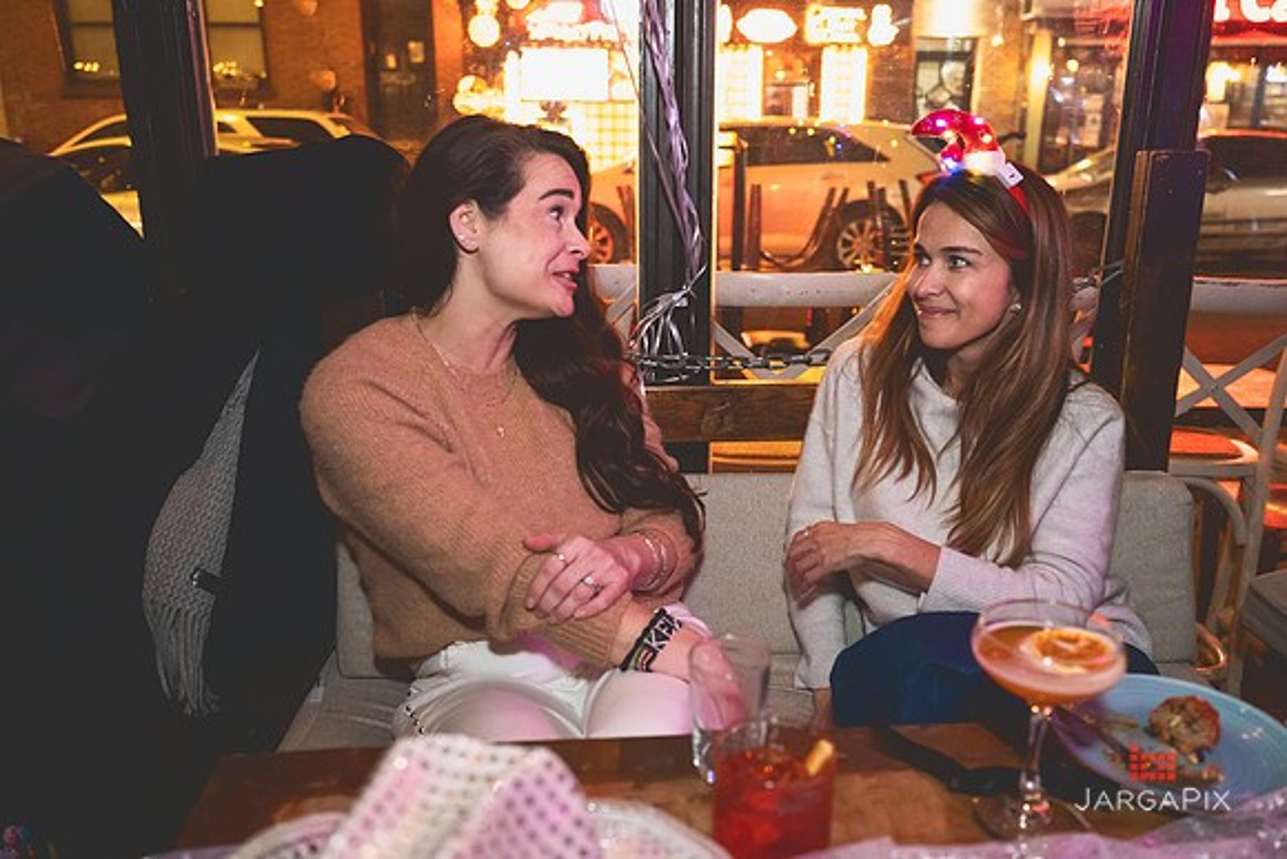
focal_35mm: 29
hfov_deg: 62.9
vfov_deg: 44.4
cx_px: 660
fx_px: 1052
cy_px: 418
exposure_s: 1/100
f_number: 3.2
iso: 3200
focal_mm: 28
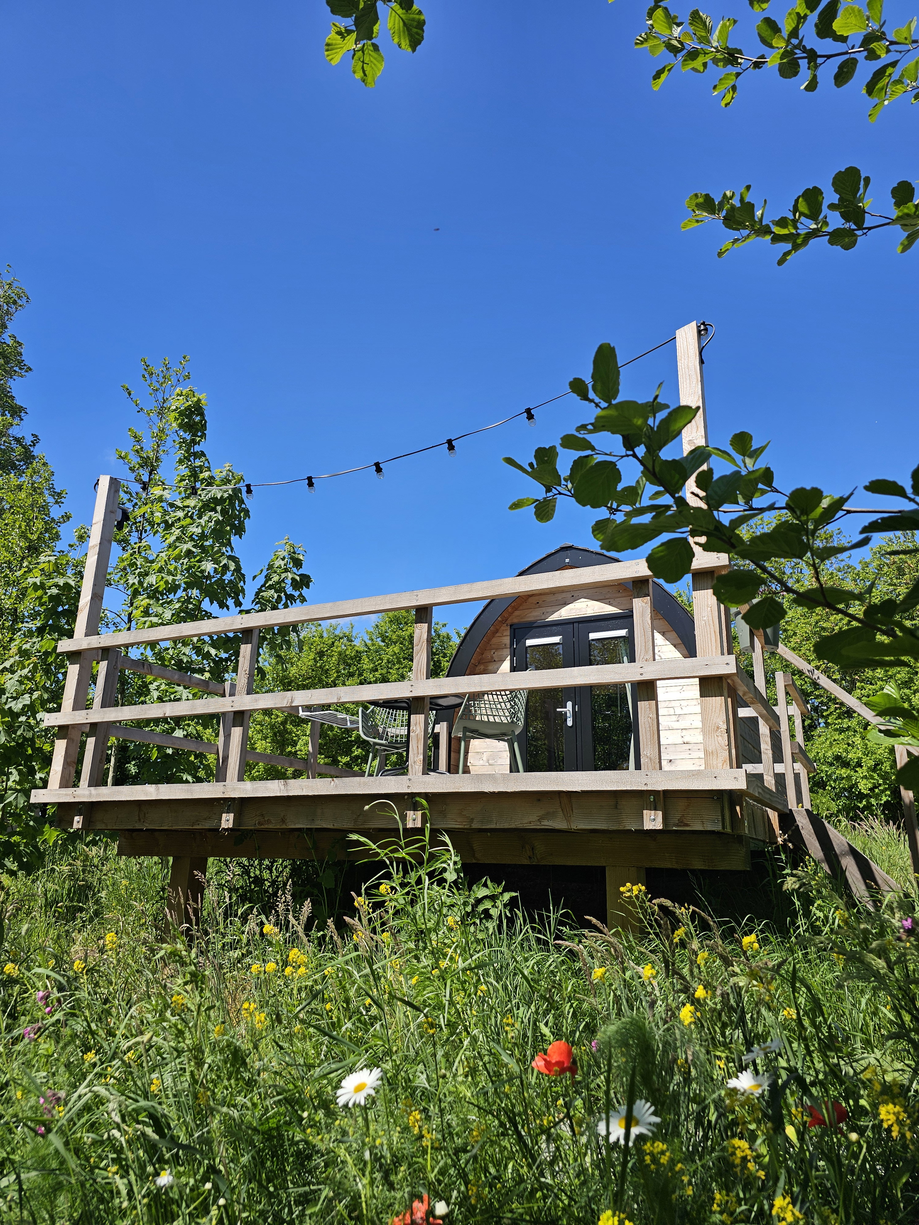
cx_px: 460
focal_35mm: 23
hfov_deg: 58.9
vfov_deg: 73.9
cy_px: 612
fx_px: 814
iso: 10
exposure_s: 1/709
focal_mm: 6.3
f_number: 1.7
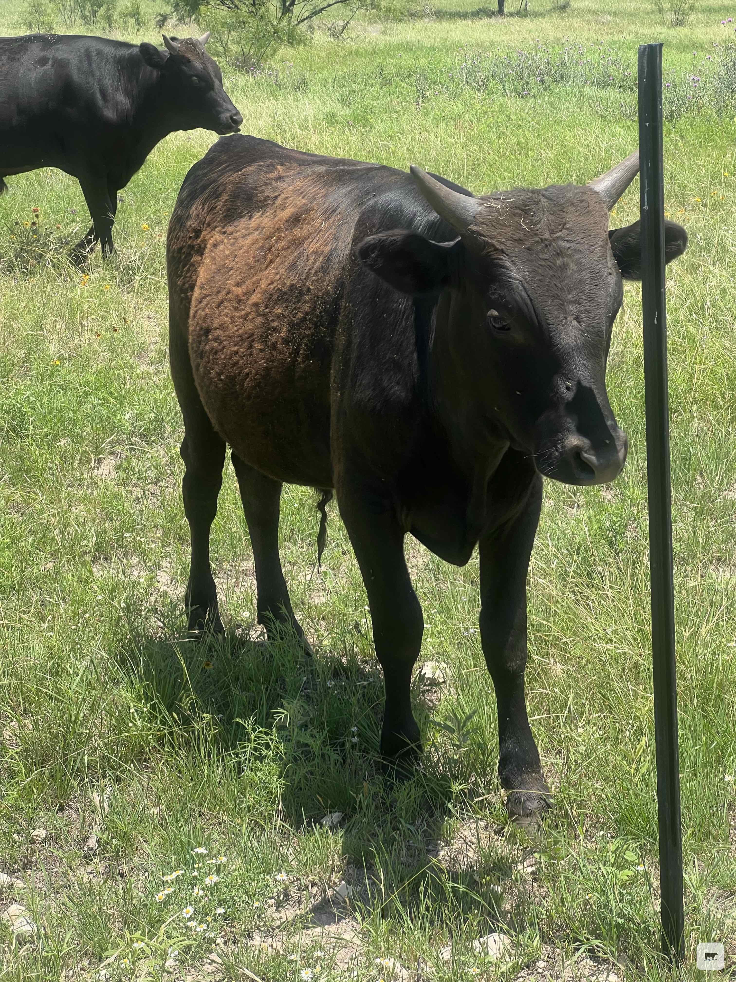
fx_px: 2183
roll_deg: +1.7
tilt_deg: -14.8
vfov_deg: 25.3
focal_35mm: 77
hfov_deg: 19.1
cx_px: 368
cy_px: 491
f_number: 2.8
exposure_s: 1/297
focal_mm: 9
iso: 32
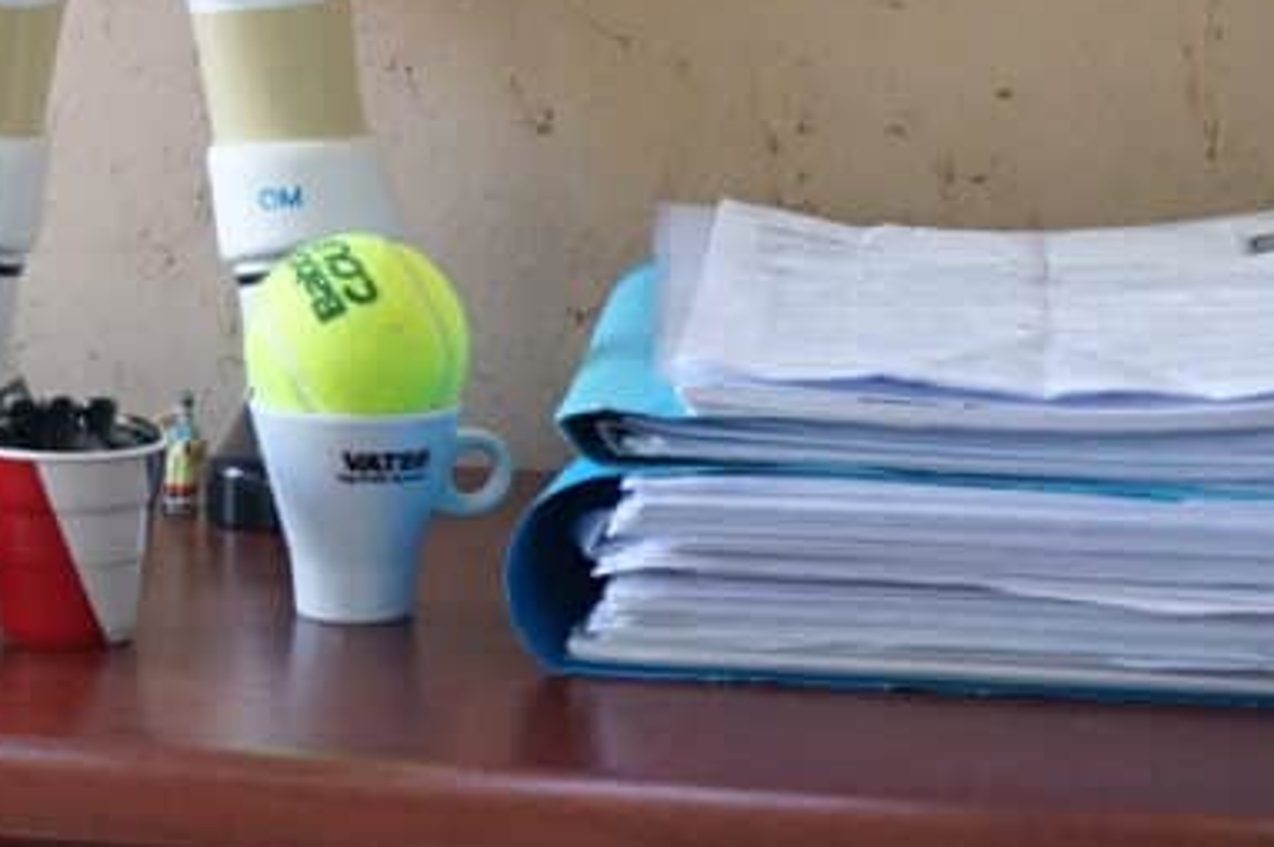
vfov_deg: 8.3
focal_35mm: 161
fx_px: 5693
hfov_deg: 12.4
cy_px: -542
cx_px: -290
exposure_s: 1/160
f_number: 4.5
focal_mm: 48
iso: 5000
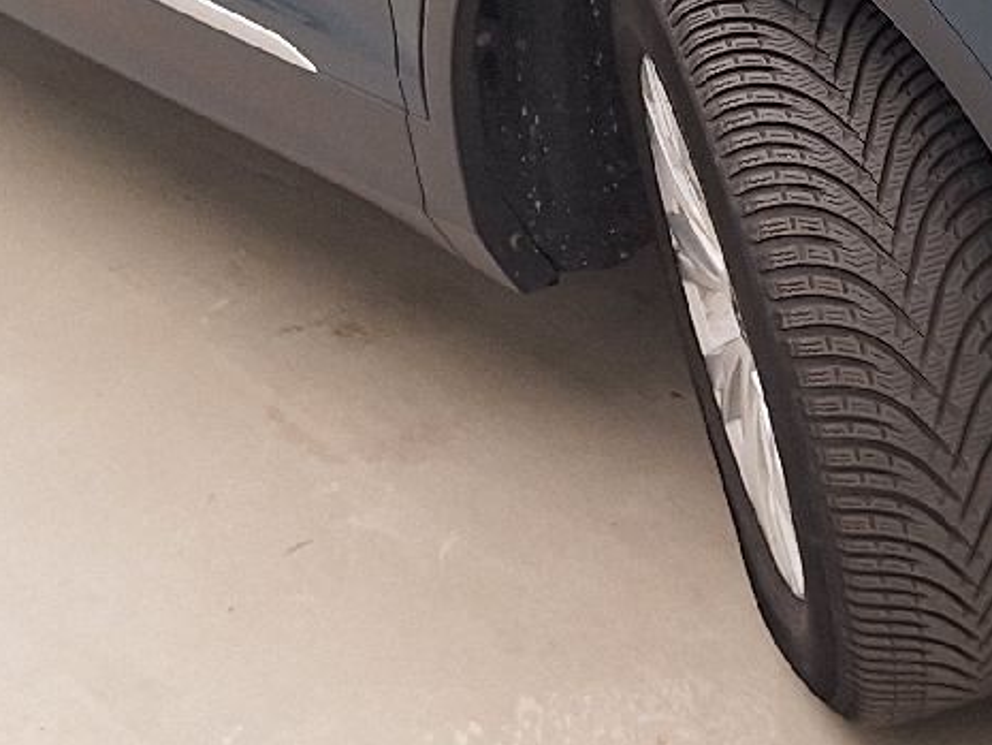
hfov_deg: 20.3
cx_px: 877
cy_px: -73
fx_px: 2723
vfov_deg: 15.2
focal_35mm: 95
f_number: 1.8
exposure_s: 1/100
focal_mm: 5.54
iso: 64
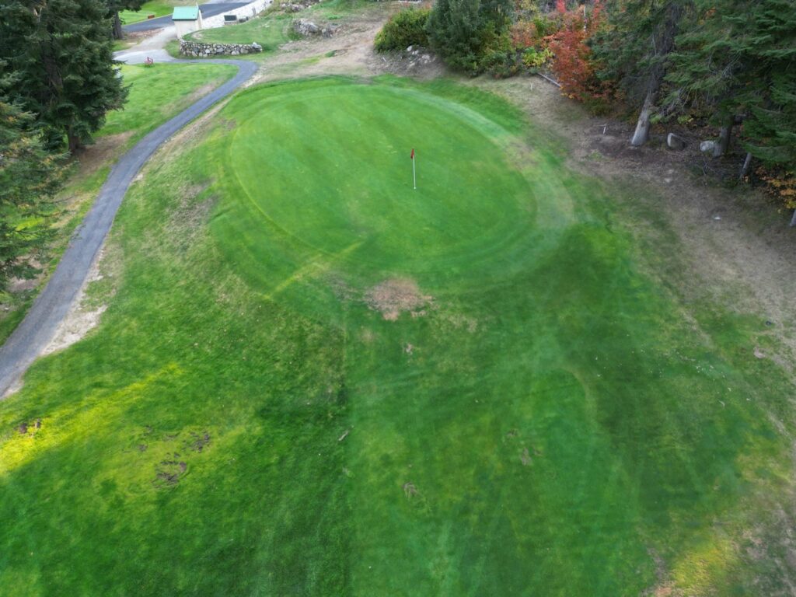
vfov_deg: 56.8
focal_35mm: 24
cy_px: 298
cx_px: 398
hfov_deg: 71.6
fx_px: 552
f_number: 1.7
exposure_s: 1/240
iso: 100
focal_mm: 6.72
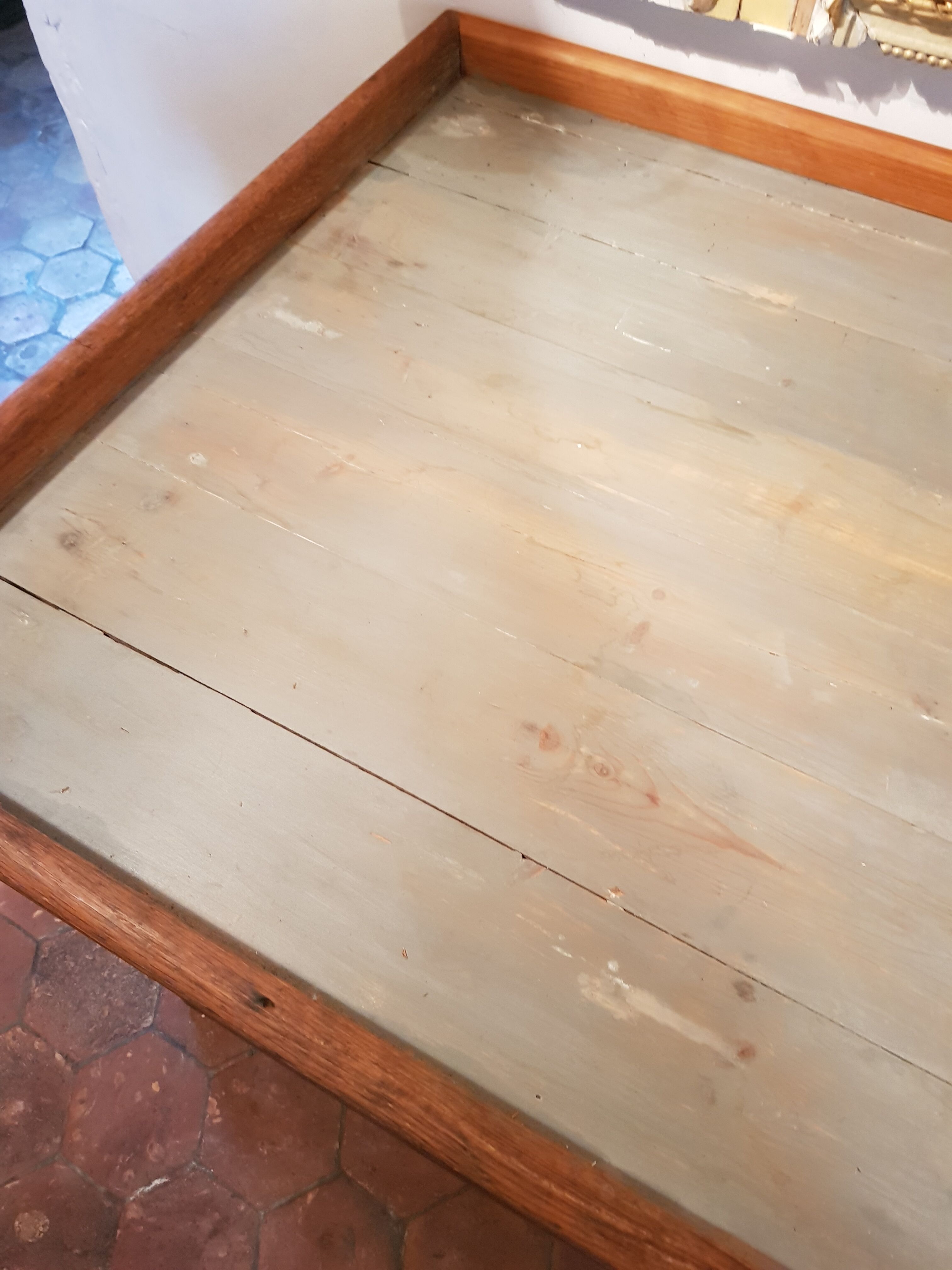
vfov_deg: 67.3
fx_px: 953
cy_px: 635
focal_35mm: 26
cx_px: 476
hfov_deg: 53.1
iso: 250
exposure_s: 1/14
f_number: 1.7
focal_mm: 4.3
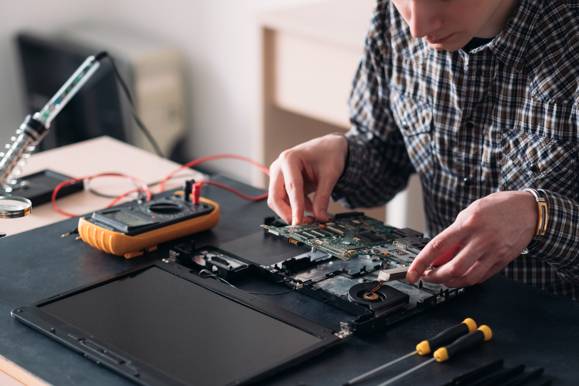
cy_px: 193
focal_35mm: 84
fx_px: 1351
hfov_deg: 24.2
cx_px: 290
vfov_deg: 16.3
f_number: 1.8
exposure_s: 1/200
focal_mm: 56
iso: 500
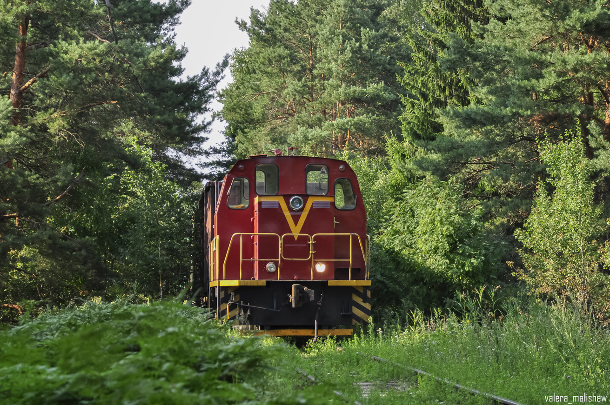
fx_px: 1777
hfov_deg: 19.5
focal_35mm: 105
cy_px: 202
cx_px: 305
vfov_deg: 13.0
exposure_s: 1/320
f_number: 5.6
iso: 250
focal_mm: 70
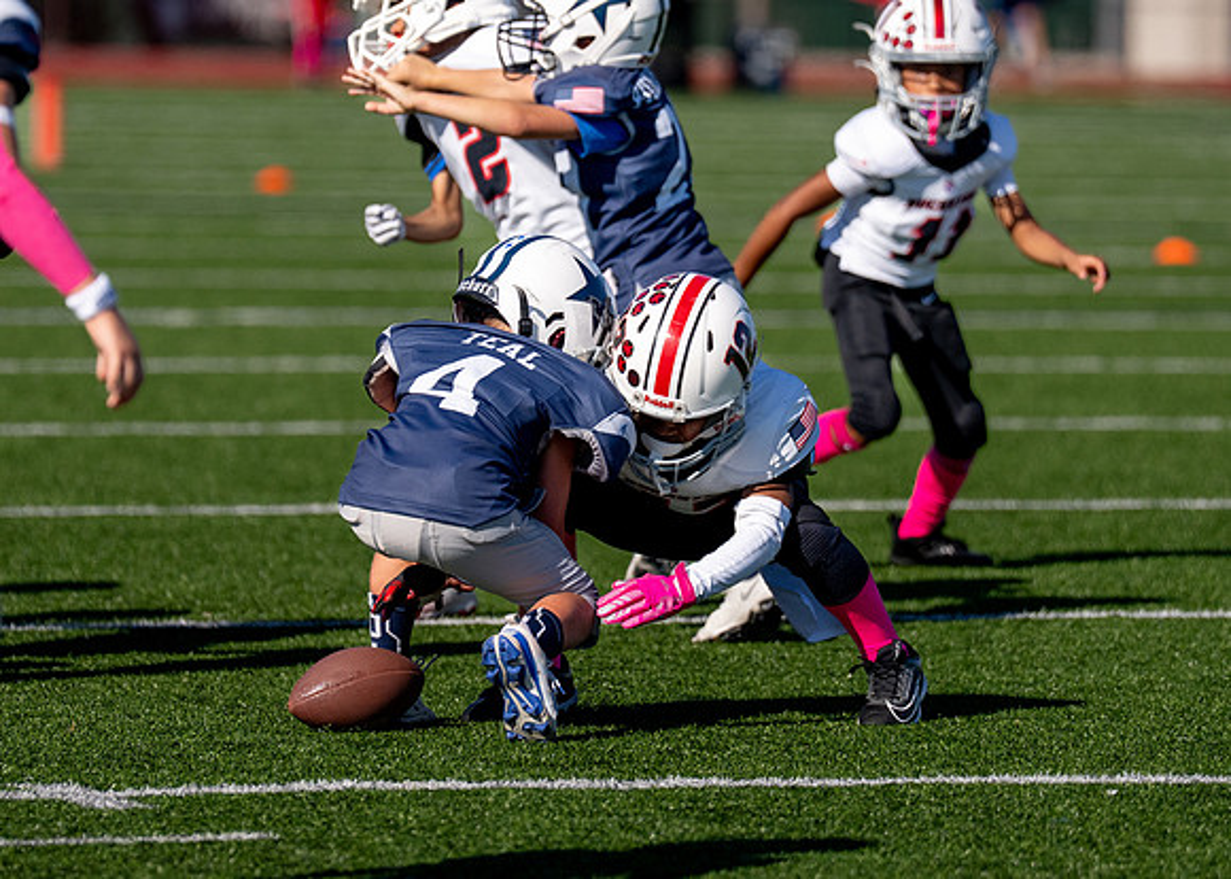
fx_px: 13790
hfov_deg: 5.1
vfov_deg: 3.6
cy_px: 369
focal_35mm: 395
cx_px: 568
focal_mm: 200
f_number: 2.8
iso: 320
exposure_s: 1/8000
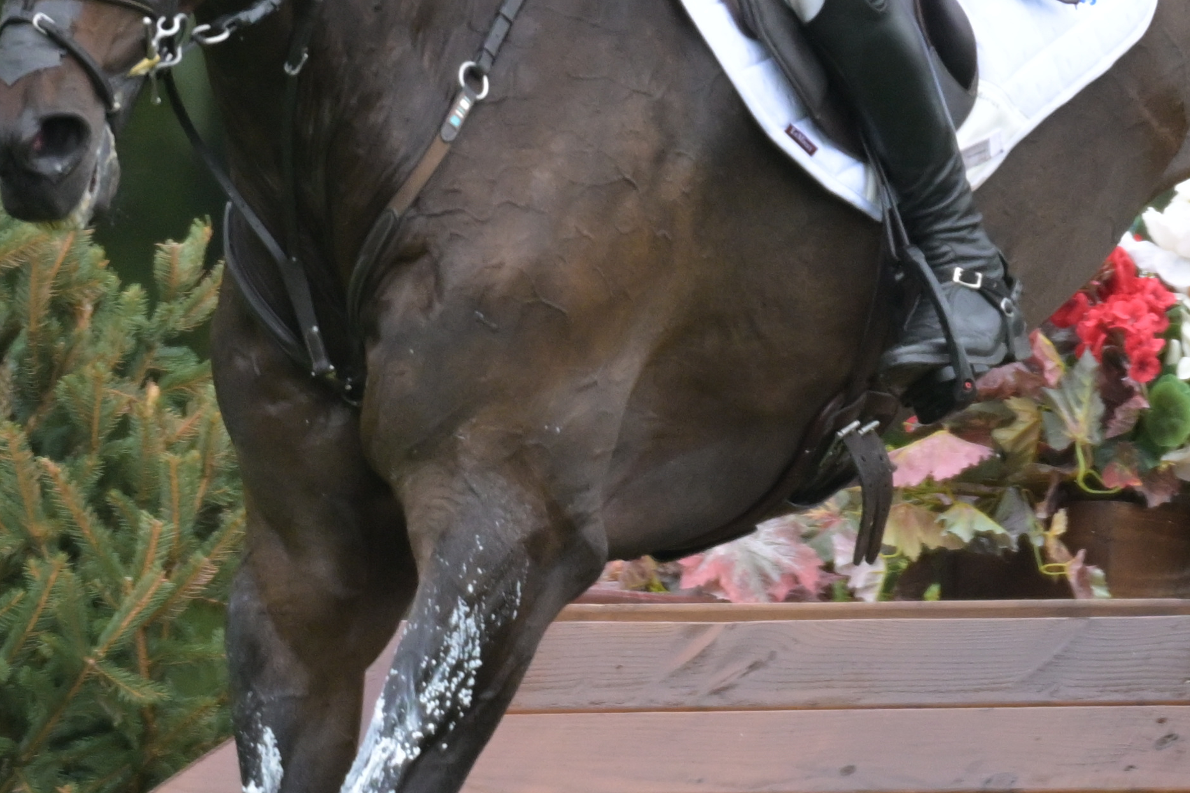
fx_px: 55496
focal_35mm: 1679
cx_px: 758
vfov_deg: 0.8
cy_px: 196
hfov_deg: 1.2
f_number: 4.5
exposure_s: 1/1250
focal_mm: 380
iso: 1400
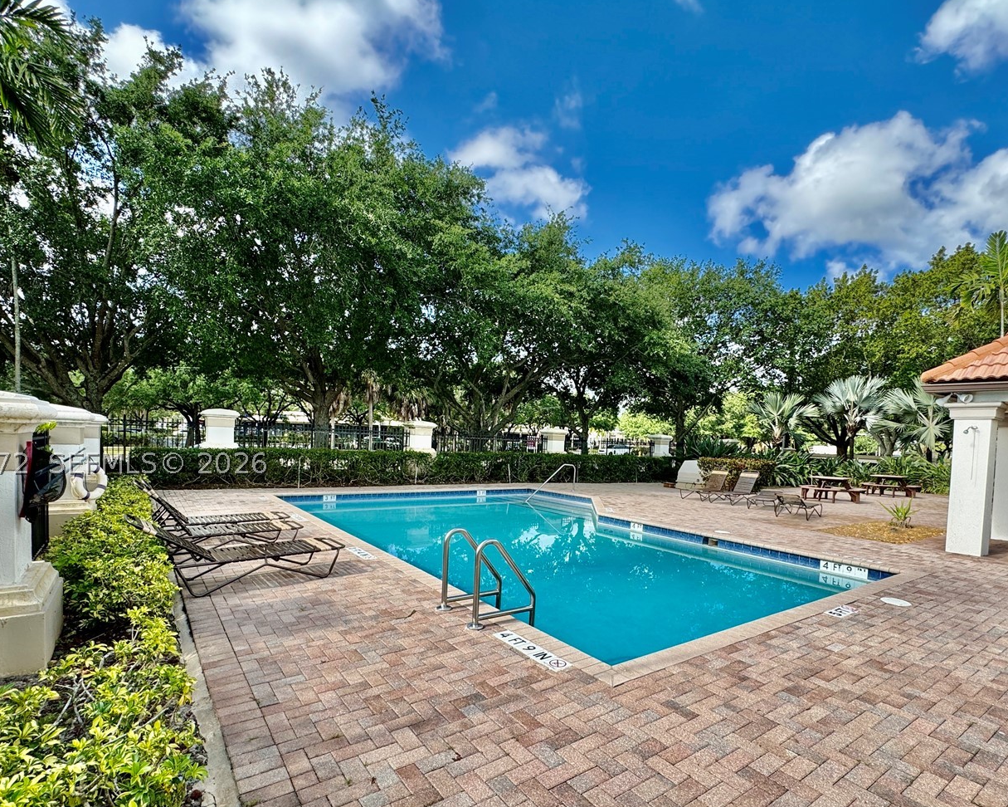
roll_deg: -2.9
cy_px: 463
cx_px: 522
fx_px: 537
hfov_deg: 86.3
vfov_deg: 73.4
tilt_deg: -2.6
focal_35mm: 18
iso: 50
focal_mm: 2.22
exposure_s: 1/720
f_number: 2.2
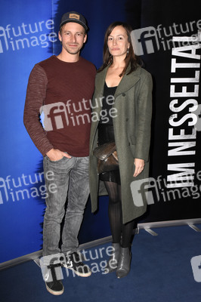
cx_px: 100
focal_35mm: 48
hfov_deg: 28.0
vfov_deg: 41.1
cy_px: 151
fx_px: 403
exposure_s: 1/60
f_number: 6.3
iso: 1600
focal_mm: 32
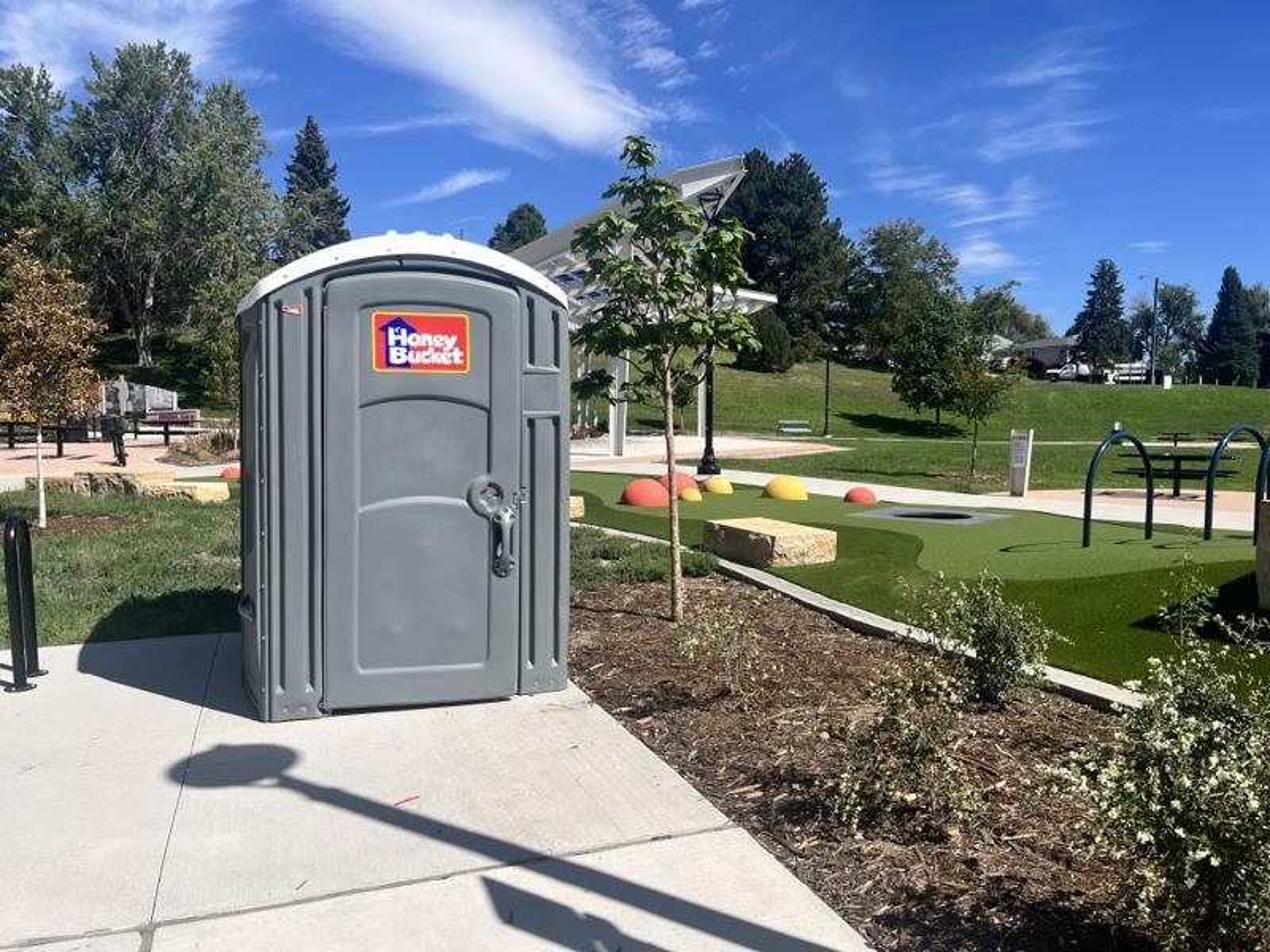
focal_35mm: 26
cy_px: 476
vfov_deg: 53.1
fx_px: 954
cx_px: 635
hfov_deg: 67.3
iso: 50
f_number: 1.6
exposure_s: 1/4484
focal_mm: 5.1
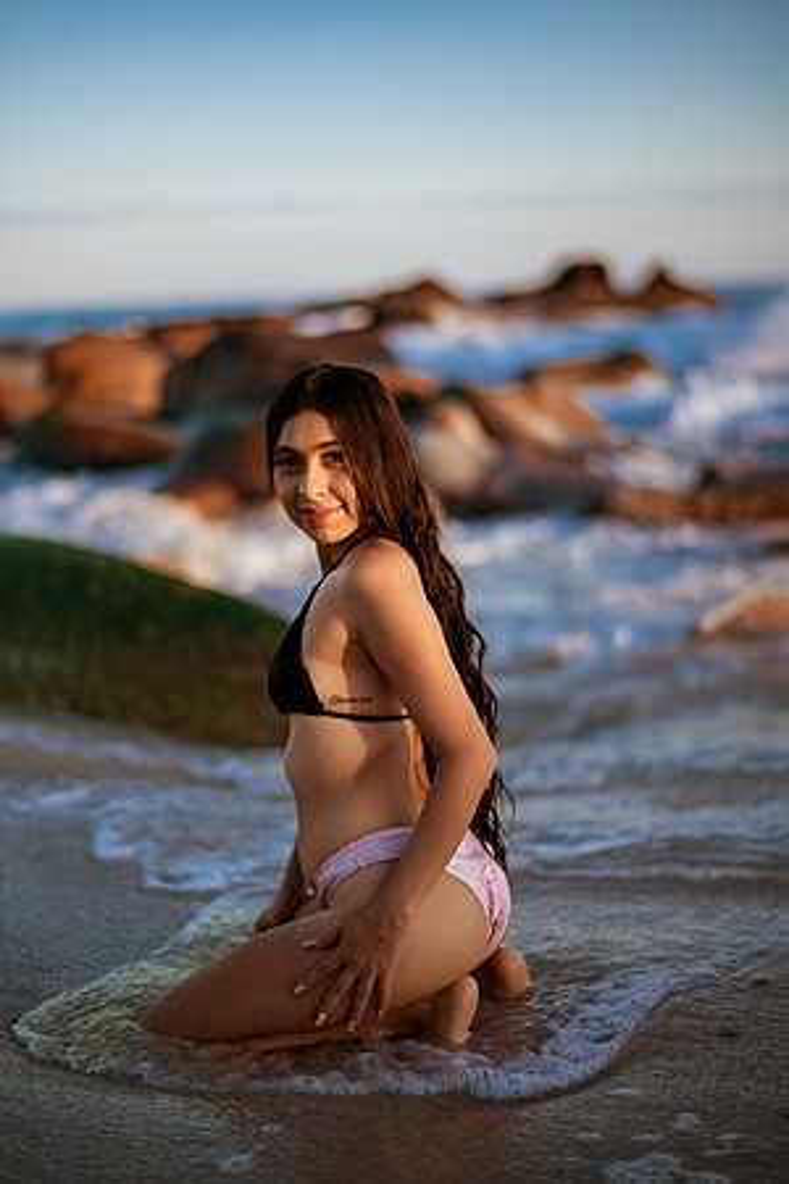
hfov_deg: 23.4
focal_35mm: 58
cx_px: 394
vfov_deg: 34.5
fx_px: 1907
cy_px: 592
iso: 125
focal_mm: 58
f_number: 1.4
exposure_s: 1/2500
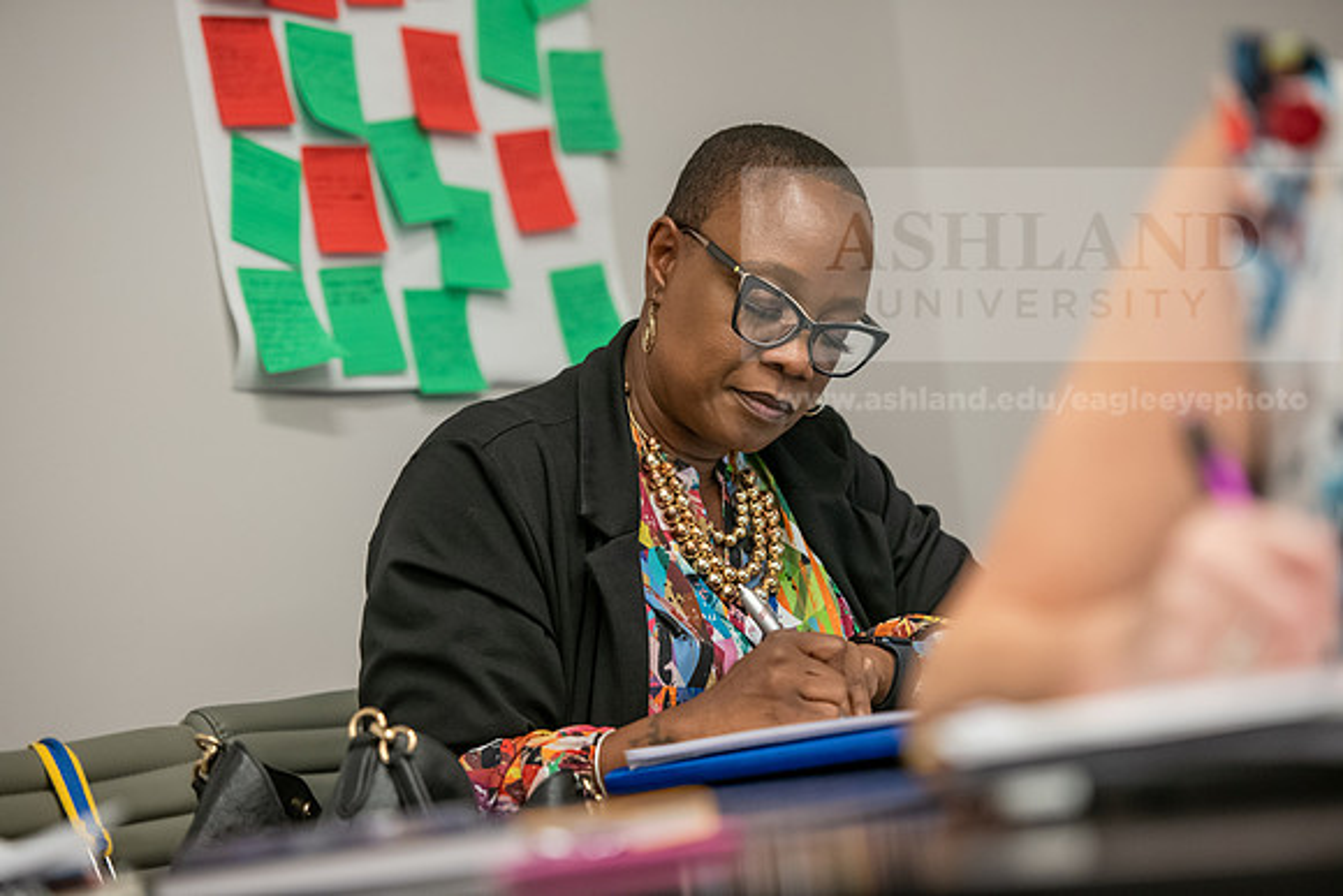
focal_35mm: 135
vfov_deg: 10.2
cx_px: 672
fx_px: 5037
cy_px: 448
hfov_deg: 15.2
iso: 1600
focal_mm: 135
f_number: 3.2
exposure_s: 1/200
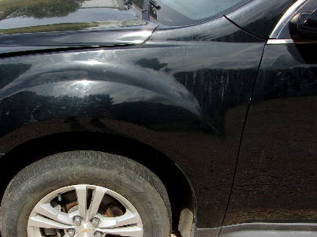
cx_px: 100
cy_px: 138
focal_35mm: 43
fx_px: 394
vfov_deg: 33.5
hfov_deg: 43.1
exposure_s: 1/70
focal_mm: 4.9
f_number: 10.4
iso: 80
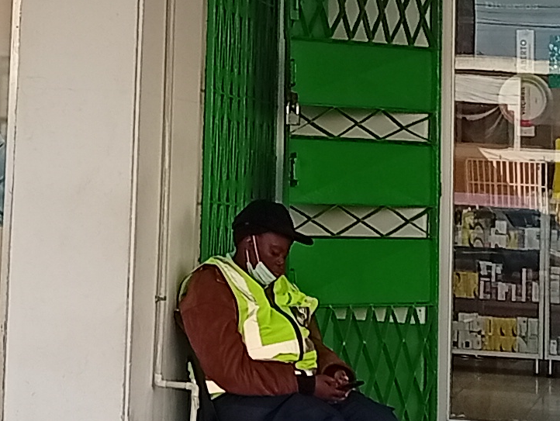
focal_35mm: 147
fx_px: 2380
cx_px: 54
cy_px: -189
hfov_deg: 13.3
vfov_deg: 9.8
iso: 51
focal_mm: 4.15
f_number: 1.8
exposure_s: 1/246
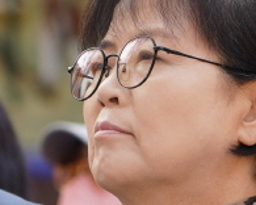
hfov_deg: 2.1
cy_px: 300
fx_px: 6880
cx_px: 202
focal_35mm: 908
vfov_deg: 1.7
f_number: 4
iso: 125
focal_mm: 105
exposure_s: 1/125
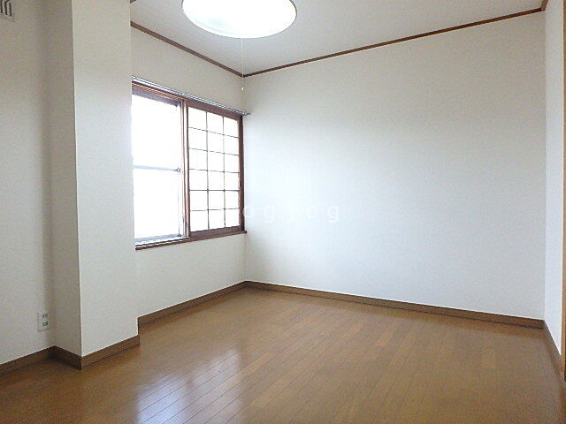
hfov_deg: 79.0
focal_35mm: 21
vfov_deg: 63.4
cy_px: 212
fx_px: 343
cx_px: 283
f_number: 3.5
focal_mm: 3.7
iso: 800
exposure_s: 1/125
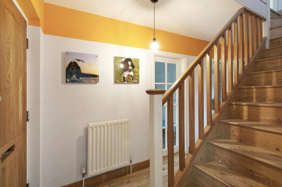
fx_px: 117
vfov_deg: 77.2
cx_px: 141
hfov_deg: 100.4
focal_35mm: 15
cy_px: 94
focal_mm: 10
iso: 320
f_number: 7.1
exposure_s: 1/20
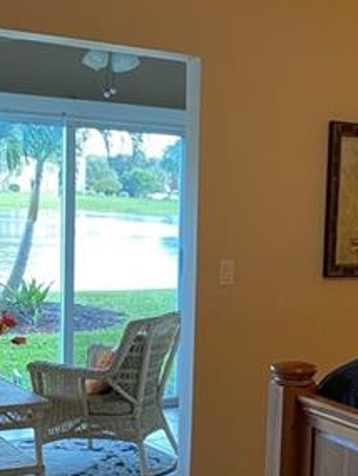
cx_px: 328
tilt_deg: -6.5
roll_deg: -2.2
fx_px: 965
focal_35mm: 70
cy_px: 336
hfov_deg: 20.6
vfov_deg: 27.5
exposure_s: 1/60
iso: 80
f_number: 1.8
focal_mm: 4.25
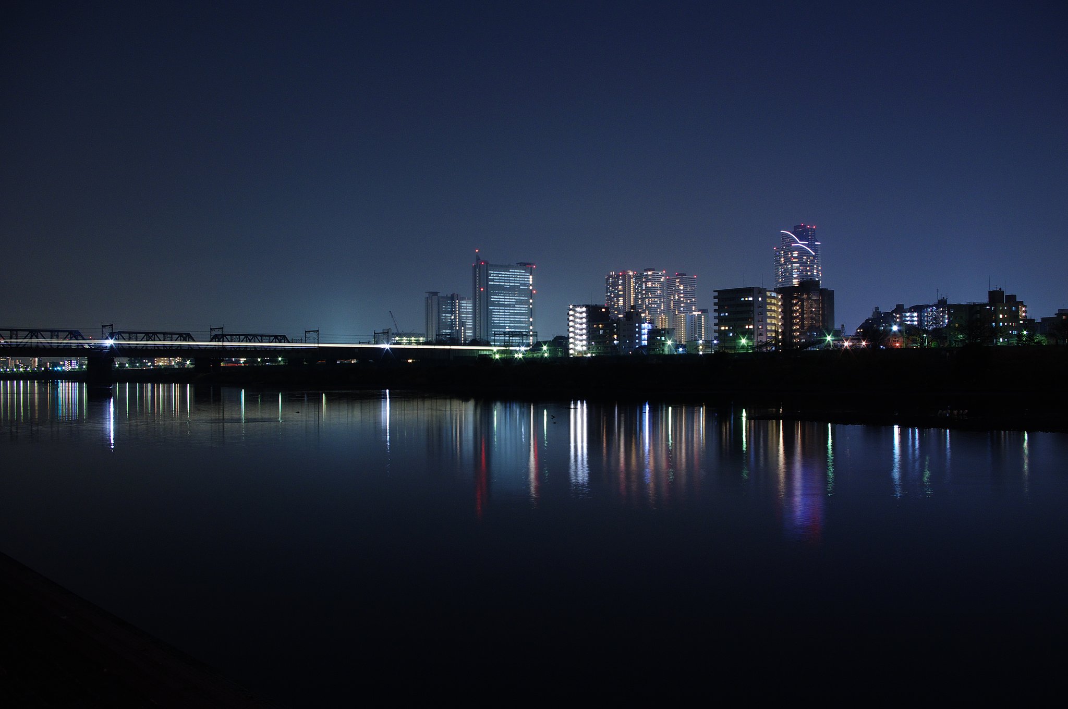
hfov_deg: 60.3
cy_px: 354
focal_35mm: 31
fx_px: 918
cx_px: 534
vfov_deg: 42.2
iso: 400
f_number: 8
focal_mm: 21.25
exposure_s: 8
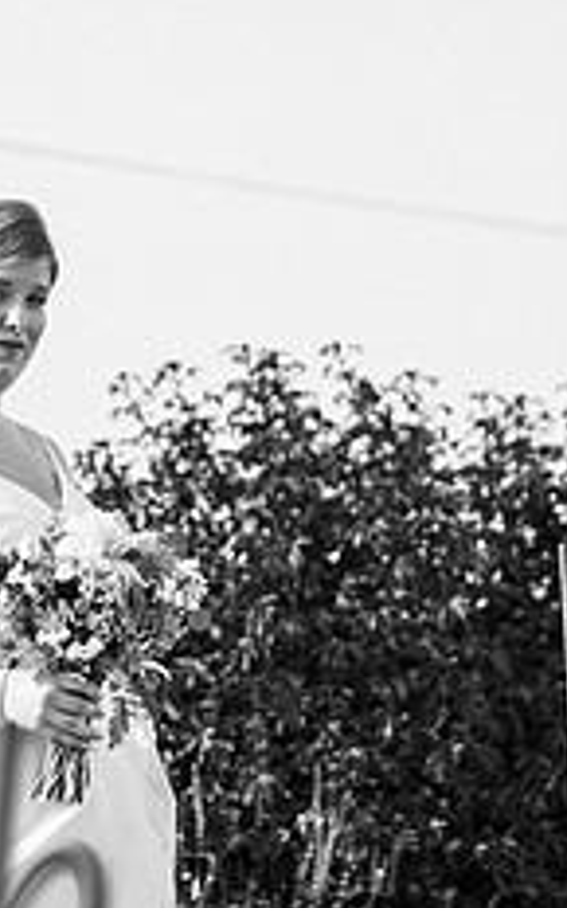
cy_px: 572
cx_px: 246
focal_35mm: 226
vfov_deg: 9.3
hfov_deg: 5.8
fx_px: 5588
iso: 125
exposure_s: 1/800
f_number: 2.8
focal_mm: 80
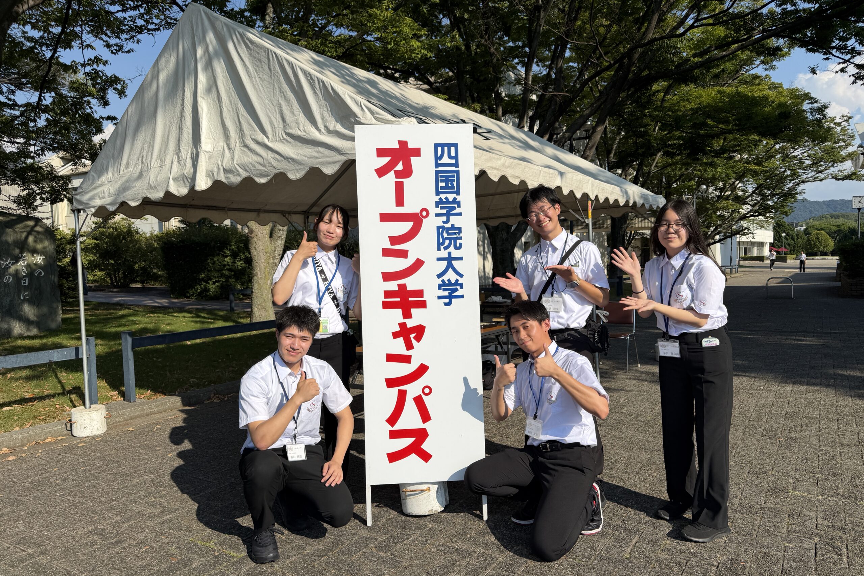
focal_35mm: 25
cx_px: 432
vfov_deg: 51.3
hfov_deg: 71.5
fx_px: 600
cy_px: 294
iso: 80
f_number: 1.78
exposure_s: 1/6173
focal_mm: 6.76
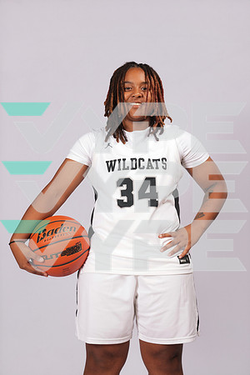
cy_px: 188
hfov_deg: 27.0
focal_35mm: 50
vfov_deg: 39.6
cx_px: 125
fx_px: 521
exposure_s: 1/200
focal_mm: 50
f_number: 8
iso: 250
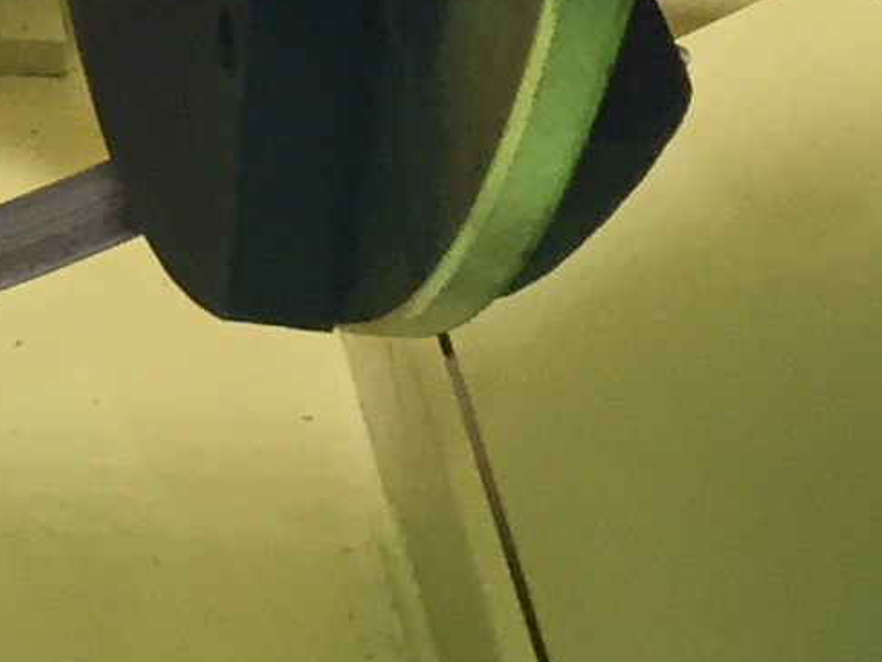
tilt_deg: -21.3
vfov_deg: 6.9
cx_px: -1112
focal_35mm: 194
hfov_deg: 9.3
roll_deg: -0.3
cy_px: -1311
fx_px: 4943
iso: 160
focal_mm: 4.15
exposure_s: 1/33
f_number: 2.2
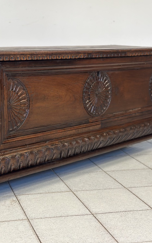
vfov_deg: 30.2
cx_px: 42
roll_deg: -0.9
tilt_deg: -11.8
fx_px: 451
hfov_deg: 19.0
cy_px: 122
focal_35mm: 68
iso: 100
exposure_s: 1/50
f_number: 1.78
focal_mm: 6.86
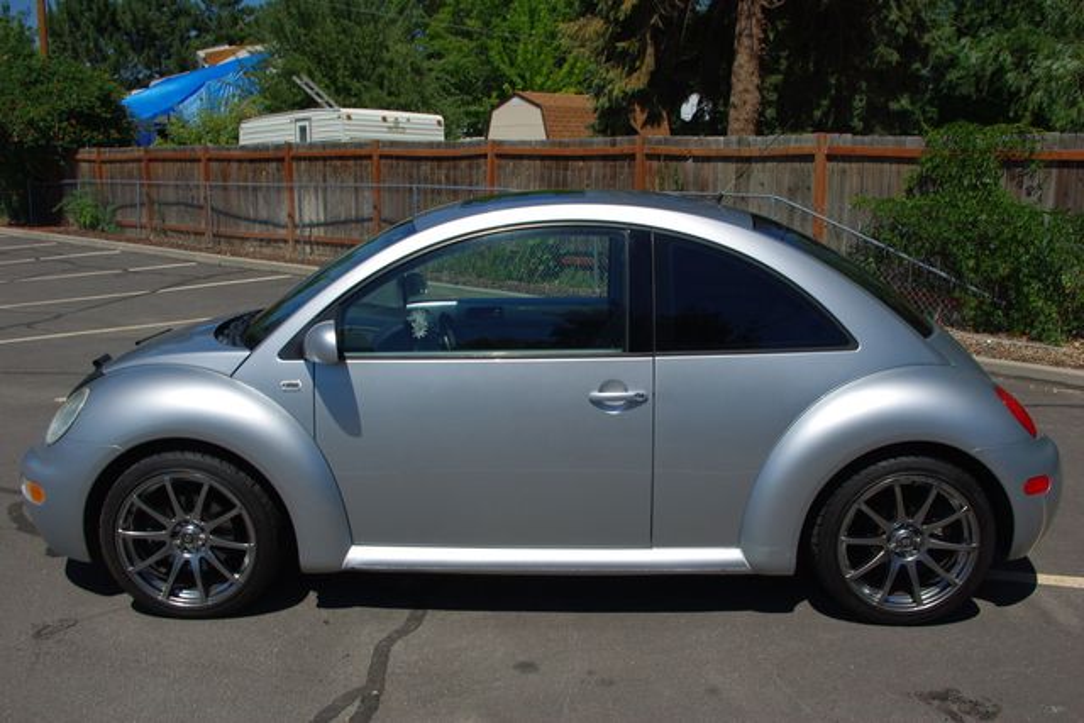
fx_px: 1024
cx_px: 542
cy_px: 362
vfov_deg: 38.9
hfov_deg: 55.8
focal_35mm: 34
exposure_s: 1/500
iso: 100
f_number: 8
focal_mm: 23.13
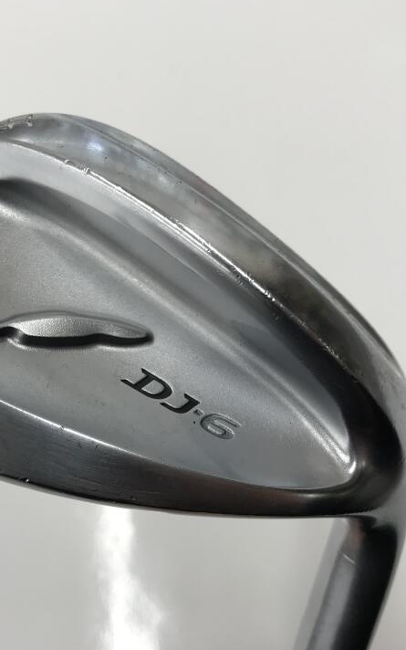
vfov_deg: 49.3
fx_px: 708
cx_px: 131
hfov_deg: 31.7
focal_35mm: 40
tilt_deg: -67.8
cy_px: 324
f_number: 1.8
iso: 40
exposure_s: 1/120
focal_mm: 3.99
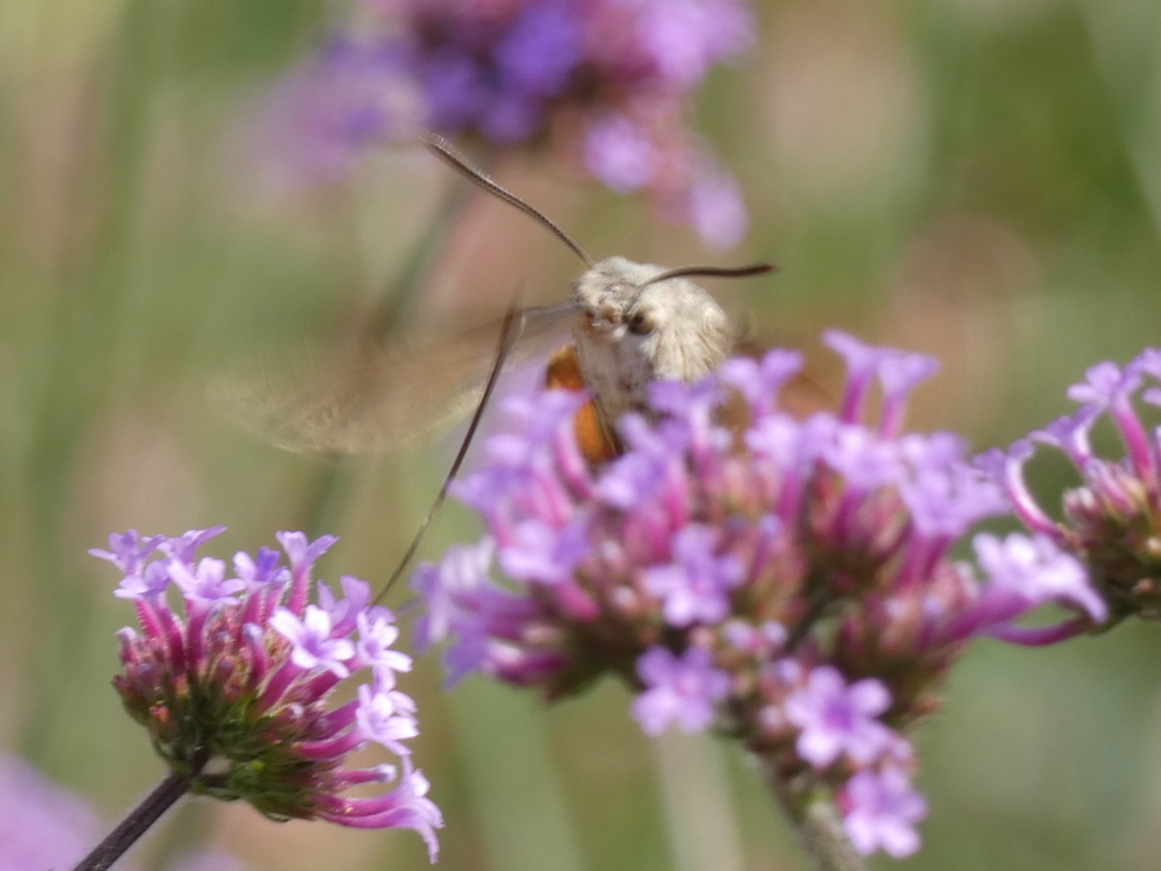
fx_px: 12143
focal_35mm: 362
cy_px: 436
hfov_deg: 5.5
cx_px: 580
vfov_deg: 4.1
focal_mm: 64.9
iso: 80
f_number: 5.6
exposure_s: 1/100
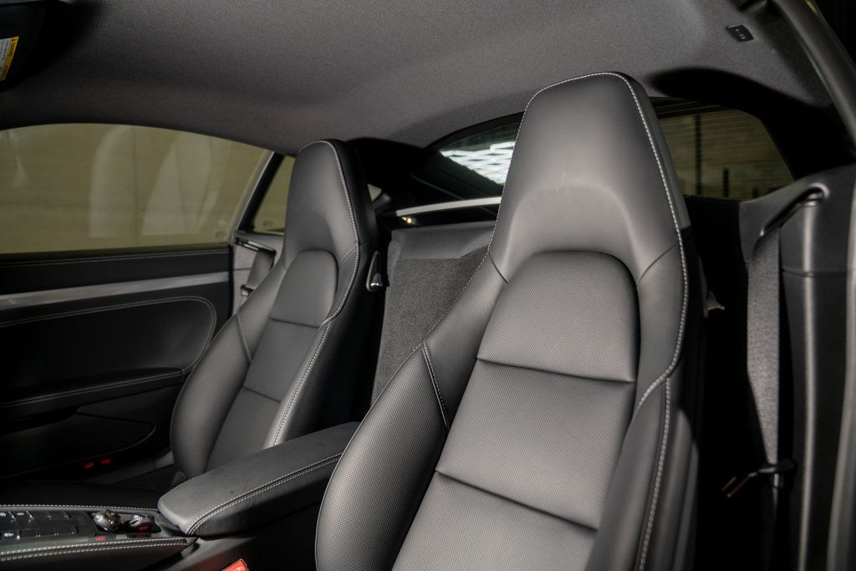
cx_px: 428
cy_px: 286
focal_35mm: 24
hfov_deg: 73.7
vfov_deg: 53.1
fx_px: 571
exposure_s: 1/60
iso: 250
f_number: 2.8
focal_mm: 24
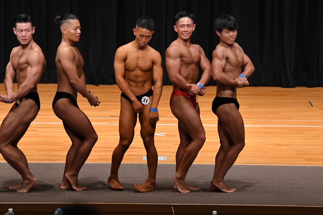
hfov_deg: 9.2
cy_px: 108
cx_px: 162
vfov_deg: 6.1
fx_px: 2018
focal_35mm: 225
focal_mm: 150
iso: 4000
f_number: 5.6
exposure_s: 1/400
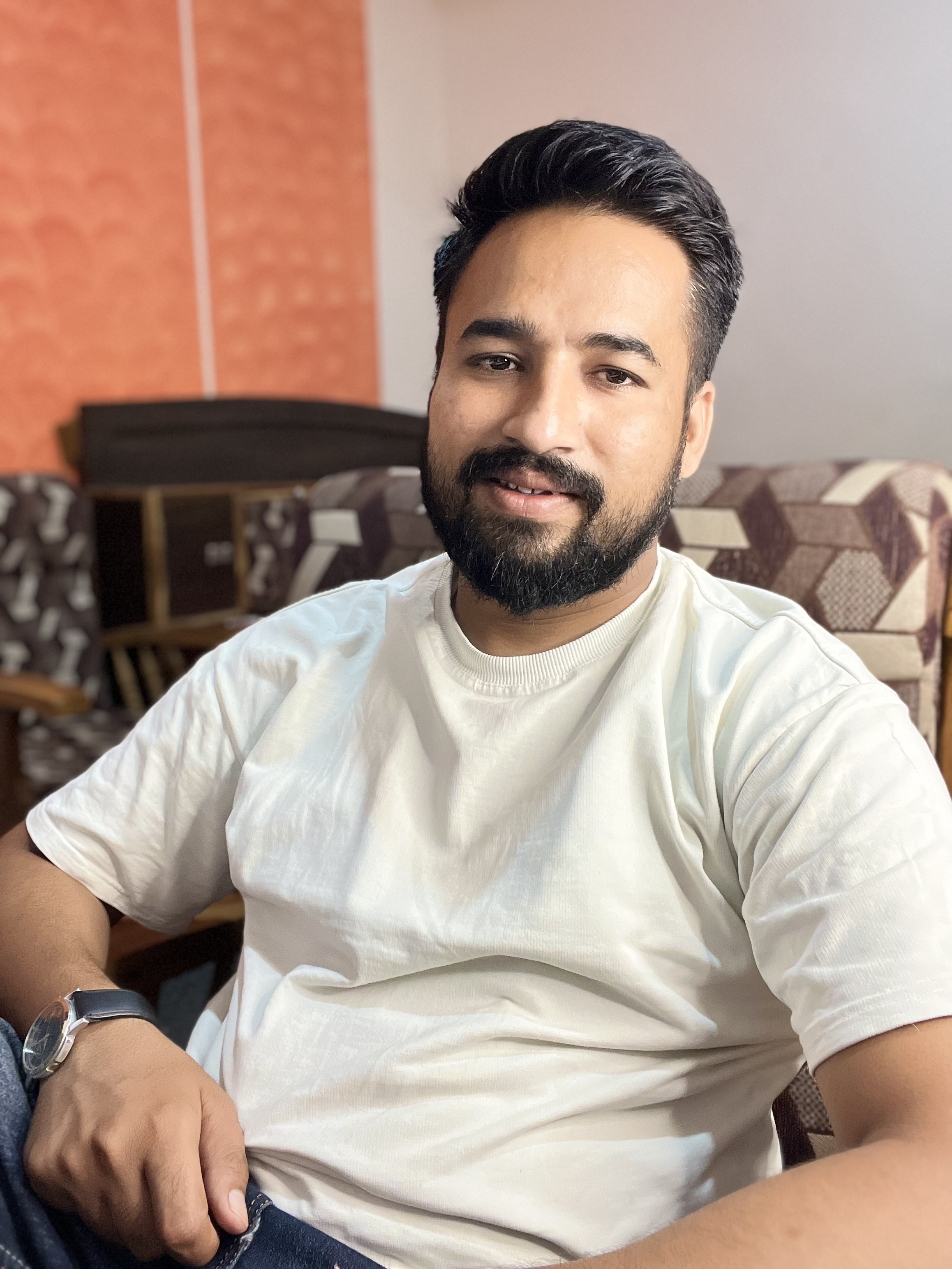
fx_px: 1100
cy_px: 634
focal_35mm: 30
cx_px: 476
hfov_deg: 46.8
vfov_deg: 60.0
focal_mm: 2.71
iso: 250
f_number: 2.2
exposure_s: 1/33
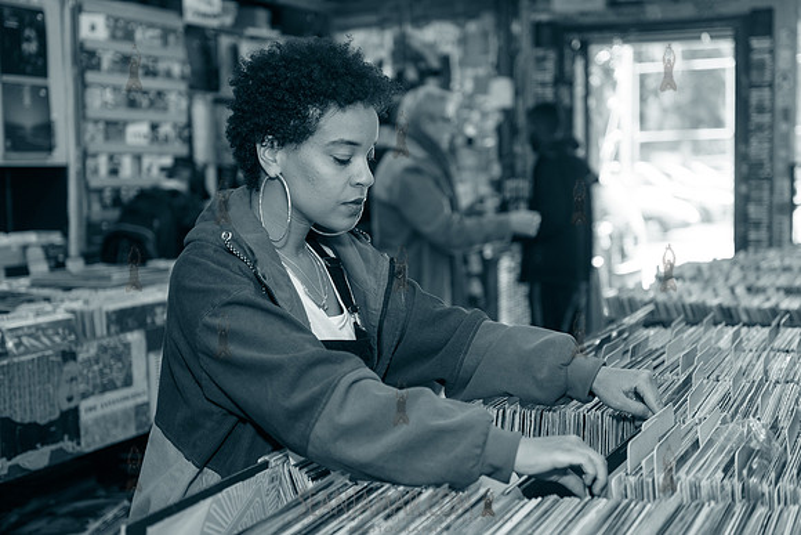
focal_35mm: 52
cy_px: 268
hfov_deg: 38.2
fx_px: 1157
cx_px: 400
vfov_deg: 26.0
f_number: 2.8
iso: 640
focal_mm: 52
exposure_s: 1/320
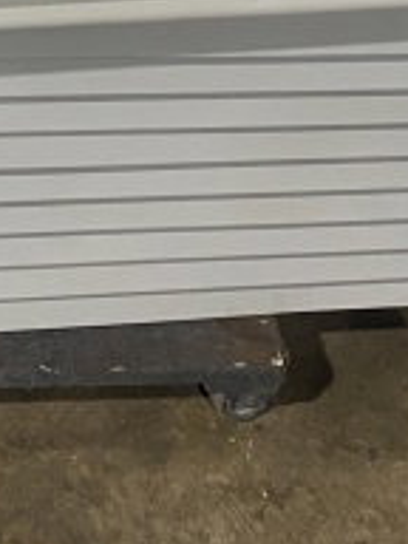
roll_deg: -1.3
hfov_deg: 13.2
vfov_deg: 16.2
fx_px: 1729
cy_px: -288
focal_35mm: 110
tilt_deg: -24.8
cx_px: -57
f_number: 1.8
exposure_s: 1/60
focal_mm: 4.25
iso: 200
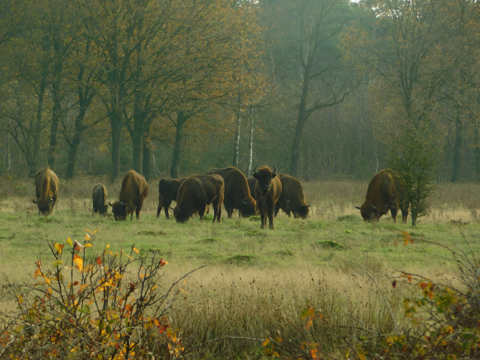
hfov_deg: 6.7
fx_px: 4077
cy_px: 180
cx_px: 240
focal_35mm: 294
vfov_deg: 5.1
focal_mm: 52.2
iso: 125
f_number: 5.7
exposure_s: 1/125
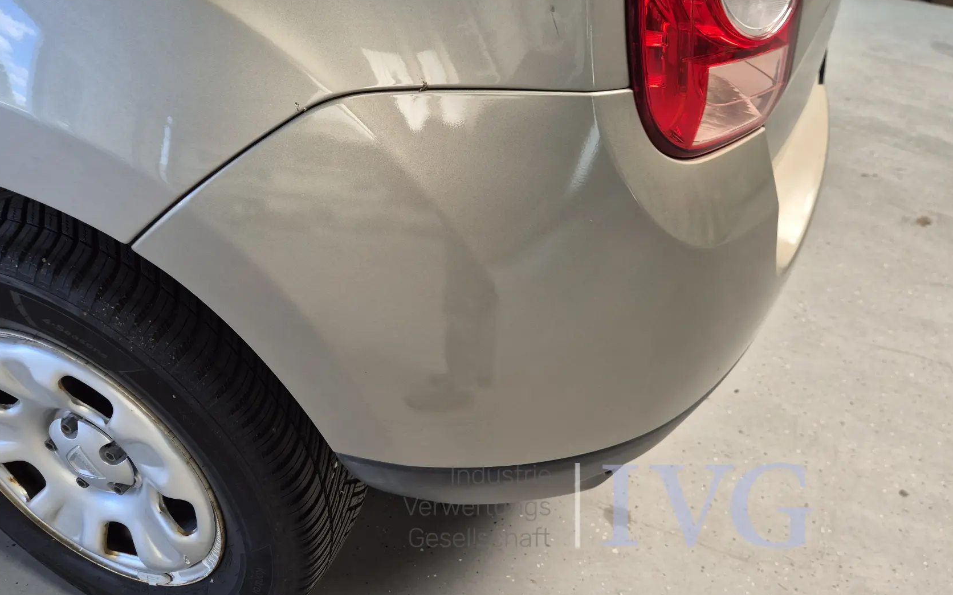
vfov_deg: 44.1
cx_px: 484
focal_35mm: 28
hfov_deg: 66.5
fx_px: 727
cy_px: 220
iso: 64
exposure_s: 1/180
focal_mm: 5.4
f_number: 1.8
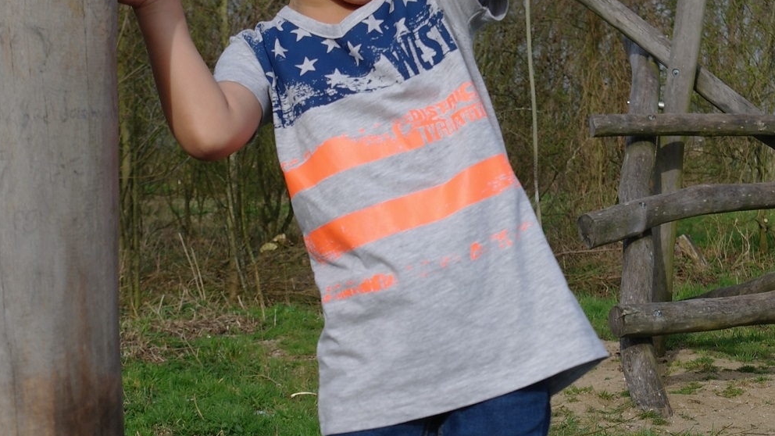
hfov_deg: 32.4
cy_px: 327
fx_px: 1336
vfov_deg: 18.4
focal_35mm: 65
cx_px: 386
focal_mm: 27
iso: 100
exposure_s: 1/400
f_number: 5.6
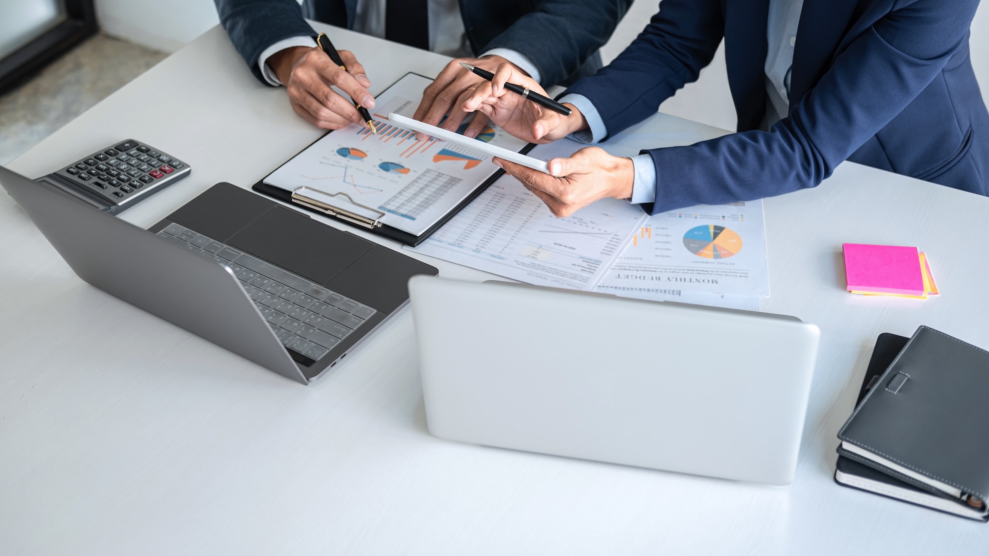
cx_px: 498
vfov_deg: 21.4
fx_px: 1468
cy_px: 258
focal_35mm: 56
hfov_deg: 37.2
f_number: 2.8
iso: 160
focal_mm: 35
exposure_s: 1/100
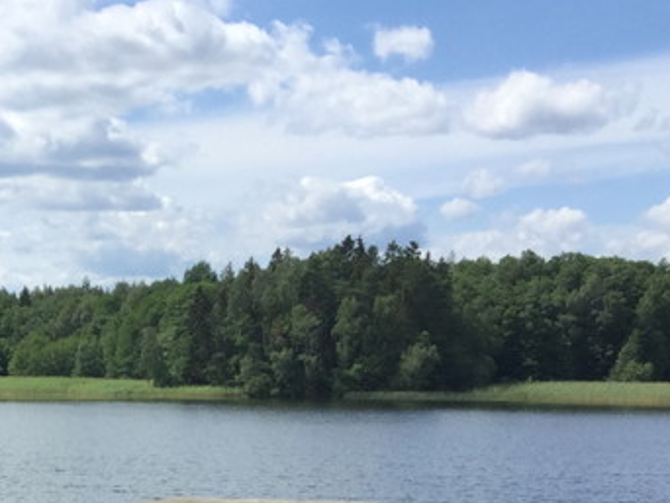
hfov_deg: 21.3
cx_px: -71
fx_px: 1685
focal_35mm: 87
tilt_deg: -10.0
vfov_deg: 16.2
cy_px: 642
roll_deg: -0.8
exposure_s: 1/1431
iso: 25
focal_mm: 3.3
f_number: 2.4
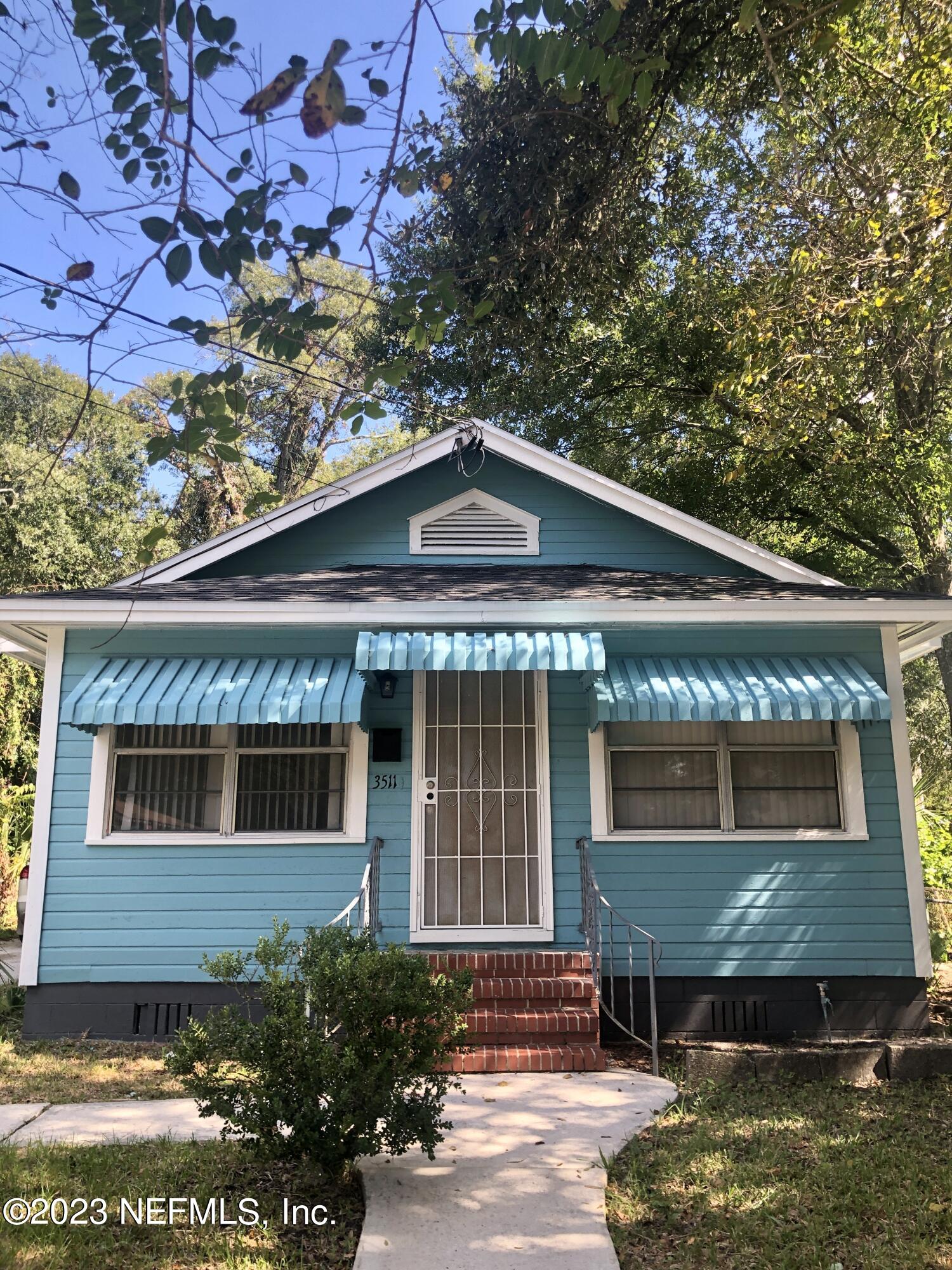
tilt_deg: +11.8
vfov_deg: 63.4
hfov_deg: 49.7
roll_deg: +0.1
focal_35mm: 28
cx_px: 476
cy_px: 635
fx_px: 1027
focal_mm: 4
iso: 20
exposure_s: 1/193
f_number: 1.8
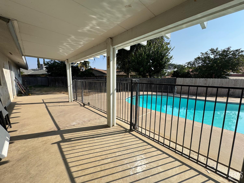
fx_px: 99
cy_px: 92
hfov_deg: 102.1
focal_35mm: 14
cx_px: 122
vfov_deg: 85.7
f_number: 2.2
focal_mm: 2.22
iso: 50
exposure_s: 1/1370
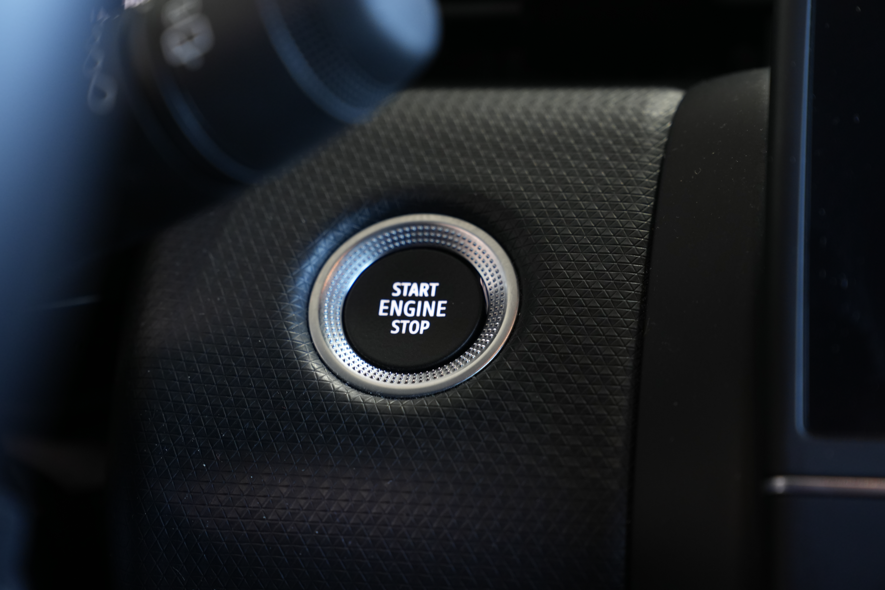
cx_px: 425
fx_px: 1794
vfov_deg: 18.7
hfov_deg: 27.7
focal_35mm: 73
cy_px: 305
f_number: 5.6
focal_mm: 70
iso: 1250
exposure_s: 1/20
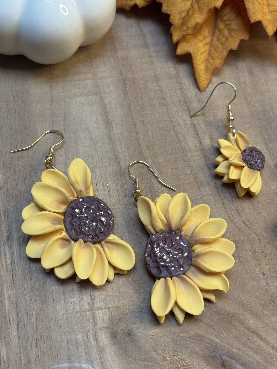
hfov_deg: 27.5
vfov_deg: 36.2
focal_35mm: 53
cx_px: 140
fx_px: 565
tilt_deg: -65.9
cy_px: 186
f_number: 1.6
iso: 64
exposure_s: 1/60
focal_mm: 5.96
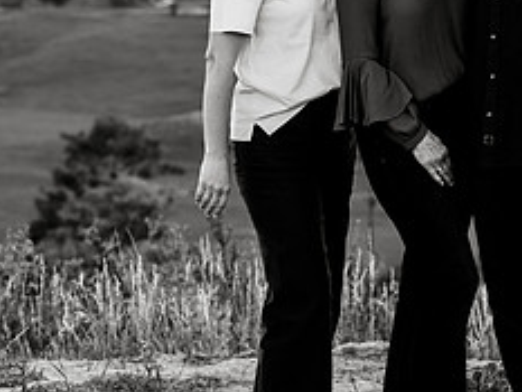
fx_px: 3410
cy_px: -64
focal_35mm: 226
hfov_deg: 8.7
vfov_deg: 6.5
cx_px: 491
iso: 500
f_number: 4.5
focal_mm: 84
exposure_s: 1/160
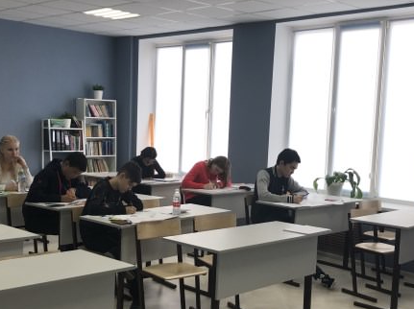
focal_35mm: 39
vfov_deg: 36.7
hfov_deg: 47.3
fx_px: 466
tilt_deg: -5.6
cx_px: 144
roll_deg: -1.5
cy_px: 152
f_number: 1.8
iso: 25
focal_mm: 4
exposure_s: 1/100
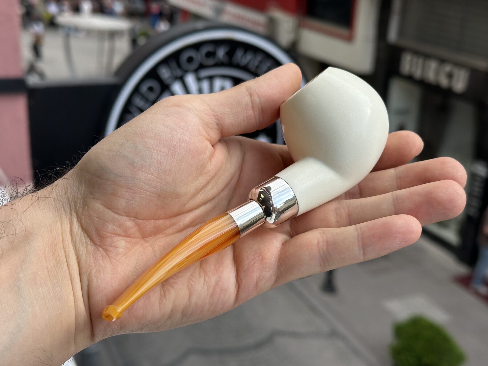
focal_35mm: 48
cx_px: 244
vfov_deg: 30.3
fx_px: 677
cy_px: 183
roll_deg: -3.6
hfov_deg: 39.7
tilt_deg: -21.5
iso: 64
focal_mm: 6.86
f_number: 1.78
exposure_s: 1/1107
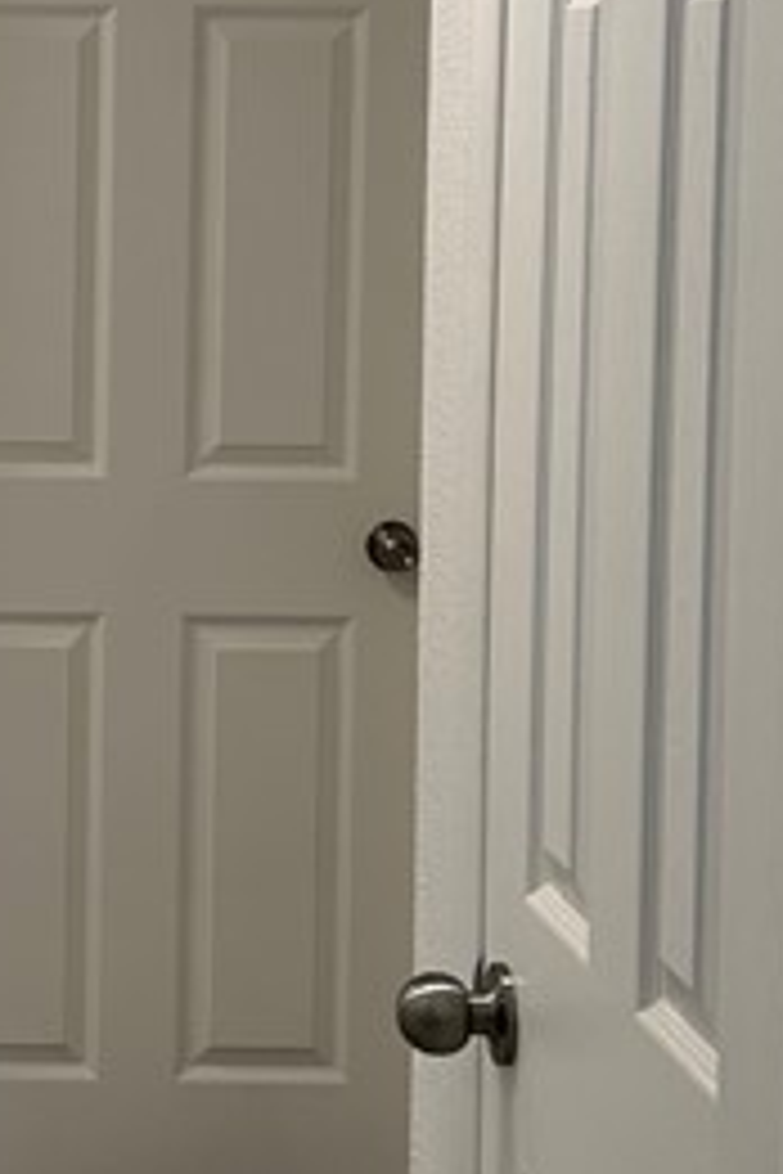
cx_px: -207
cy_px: 256
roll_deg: -0.9
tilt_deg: -3.4
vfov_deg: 20.6
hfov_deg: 13.5
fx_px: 3197
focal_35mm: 98
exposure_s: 1/121
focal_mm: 6.86
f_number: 1.78
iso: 64
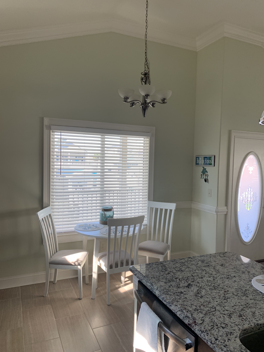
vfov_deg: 67.3
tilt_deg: -2.6
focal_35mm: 26
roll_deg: -1.7
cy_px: 176
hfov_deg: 53.1
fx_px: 264
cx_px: 132
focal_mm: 4.25
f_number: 1.8
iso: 64
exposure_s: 1/121
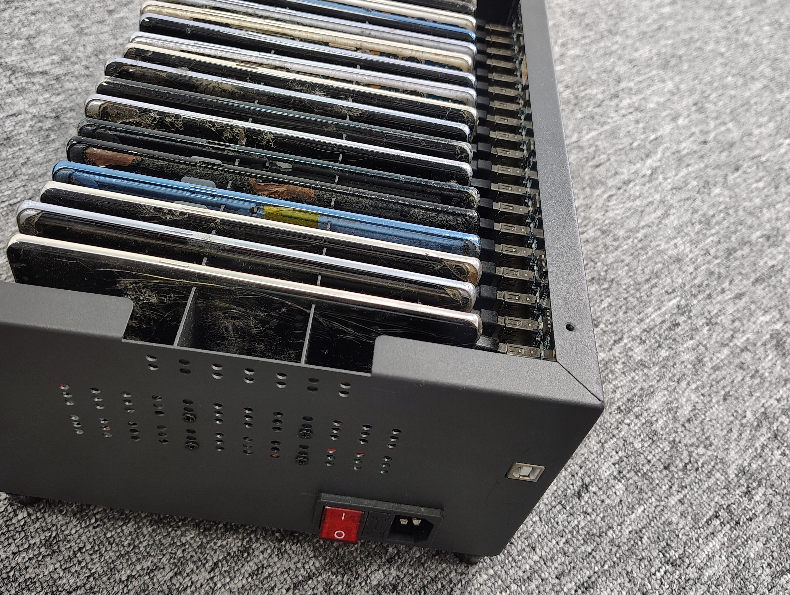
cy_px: 266
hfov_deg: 58.3
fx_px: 708
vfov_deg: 45.5
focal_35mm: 31
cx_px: 380
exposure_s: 1/50
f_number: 1.8
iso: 1331
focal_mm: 5.56
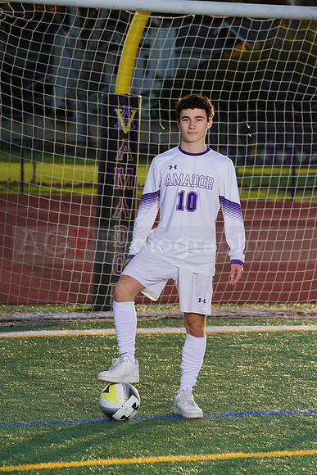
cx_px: 158
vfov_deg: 11.1
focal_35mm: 185
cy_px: 238
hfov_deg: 7.4
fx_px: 2442
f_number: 8
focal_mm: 185
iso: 100
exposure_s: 1/200
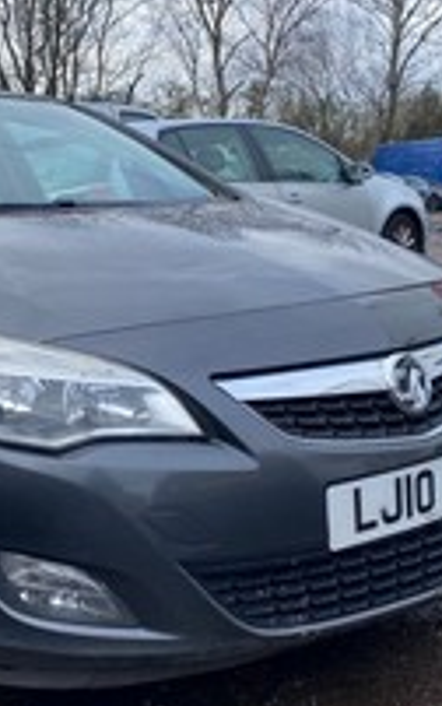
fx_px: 923
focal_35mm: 48
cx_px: 91
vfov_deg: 41.8
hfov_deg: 26.4
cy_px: 376
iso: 32
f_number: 1.8
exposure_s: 1/810
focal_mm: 4.25
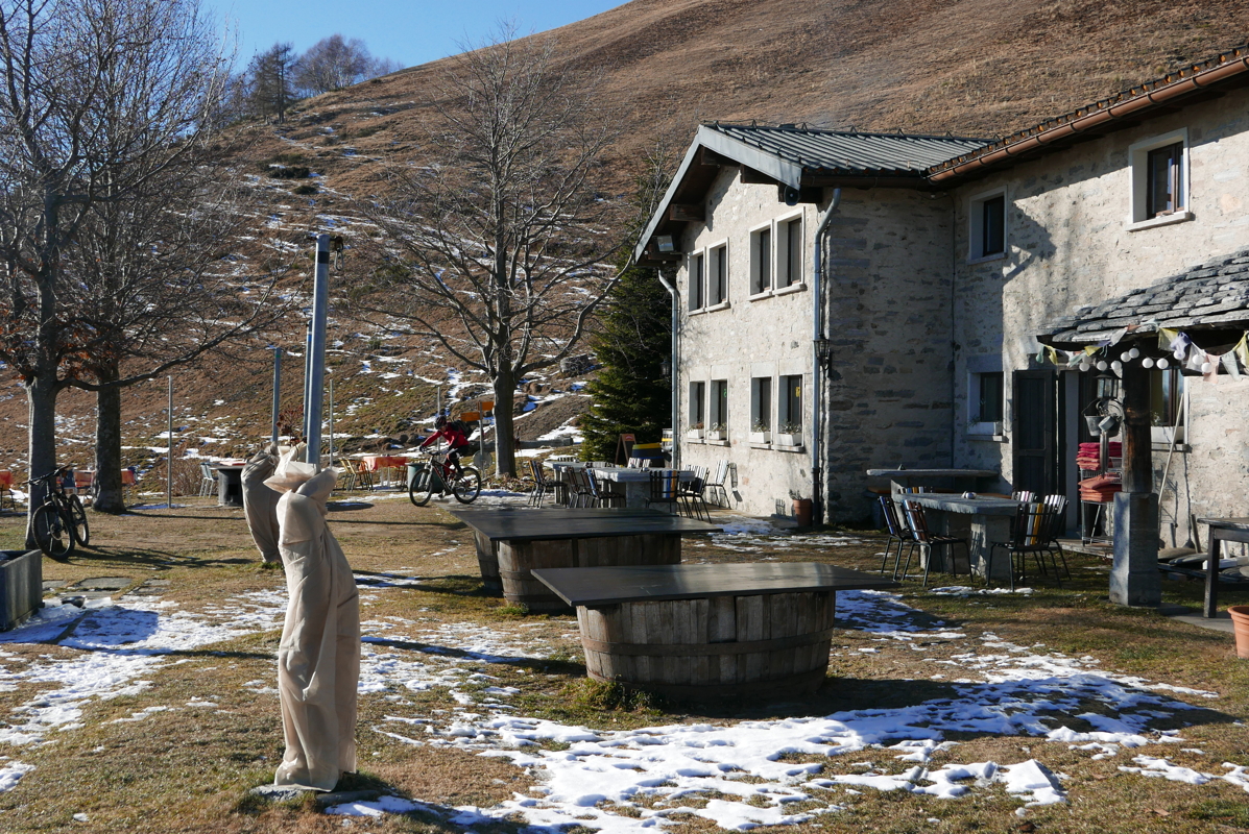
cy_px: 417
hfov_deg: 44.5
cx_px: 624
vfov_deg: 30.6
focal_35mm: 44
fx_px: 1528
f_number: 5.6
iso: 200
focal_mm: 19.9
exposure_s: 1/640
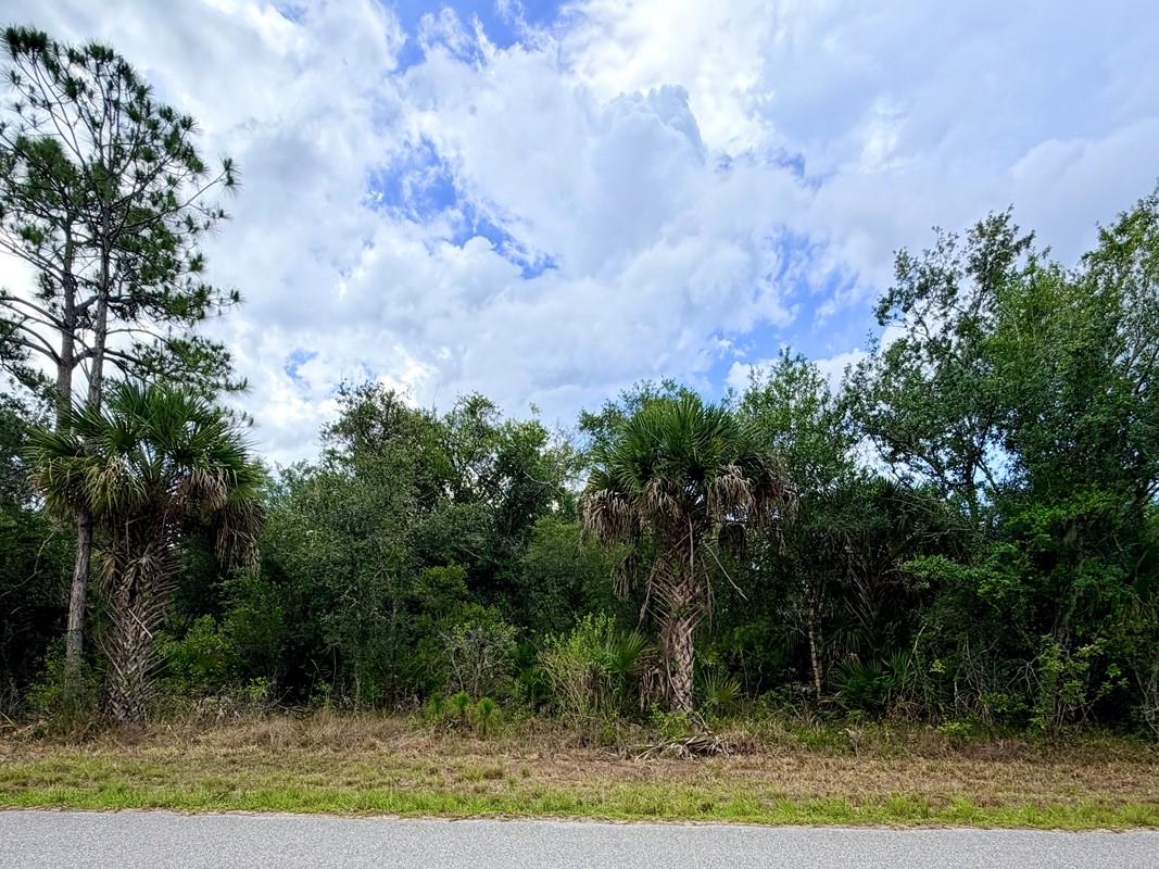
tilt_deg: +3.3
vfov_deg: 61.0
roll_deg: -0.1
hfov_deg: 79.0
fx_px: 703
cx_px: 582
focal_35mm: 21
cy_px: 617
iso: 32
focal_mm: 2.22
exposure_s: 1/770
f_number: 2.2
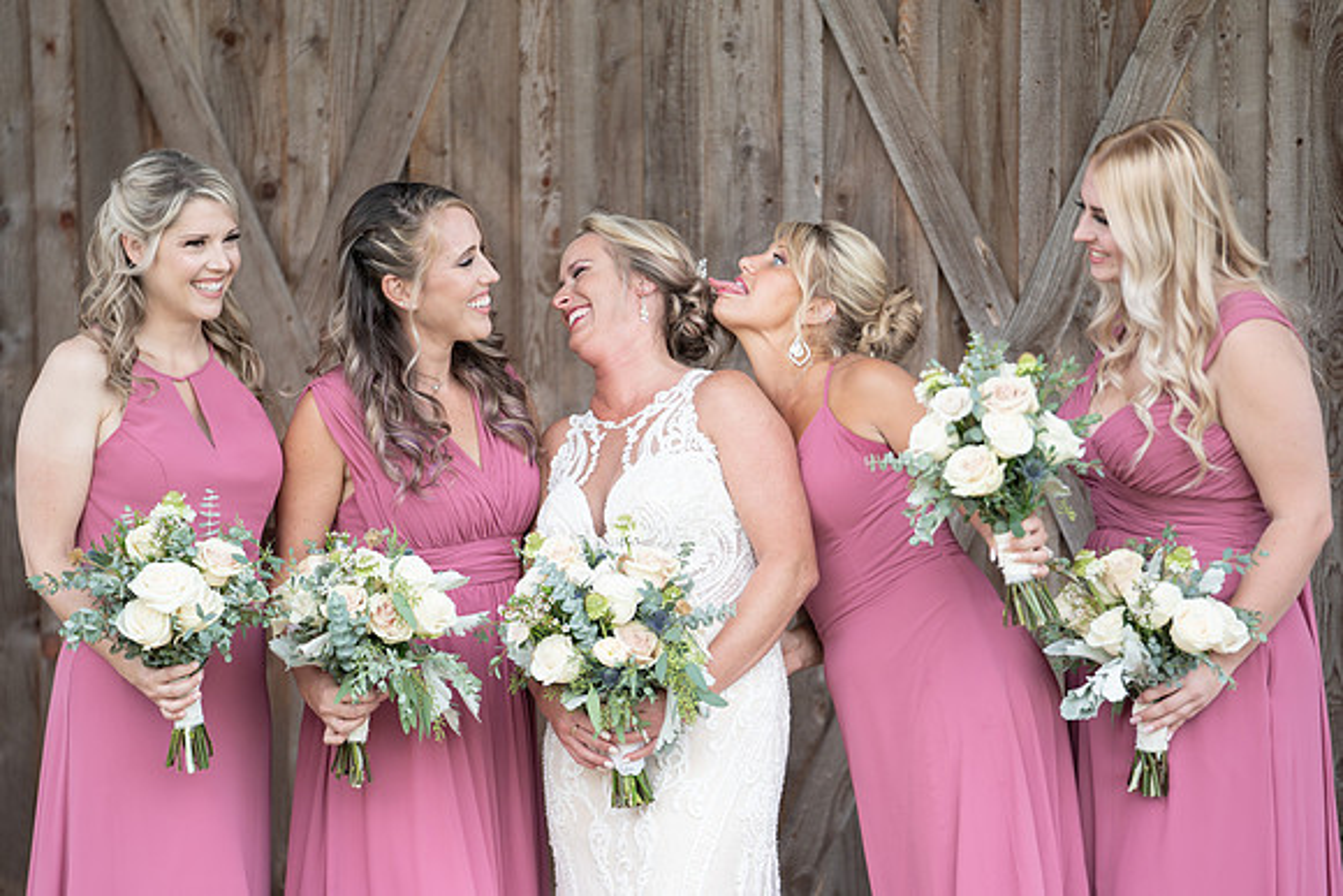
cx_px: 709
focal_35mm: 204
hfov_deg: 10.1
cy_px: 473
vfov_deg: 6.7
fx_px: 7600
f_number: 2.8
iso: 125
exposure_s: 1/250
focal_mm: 189
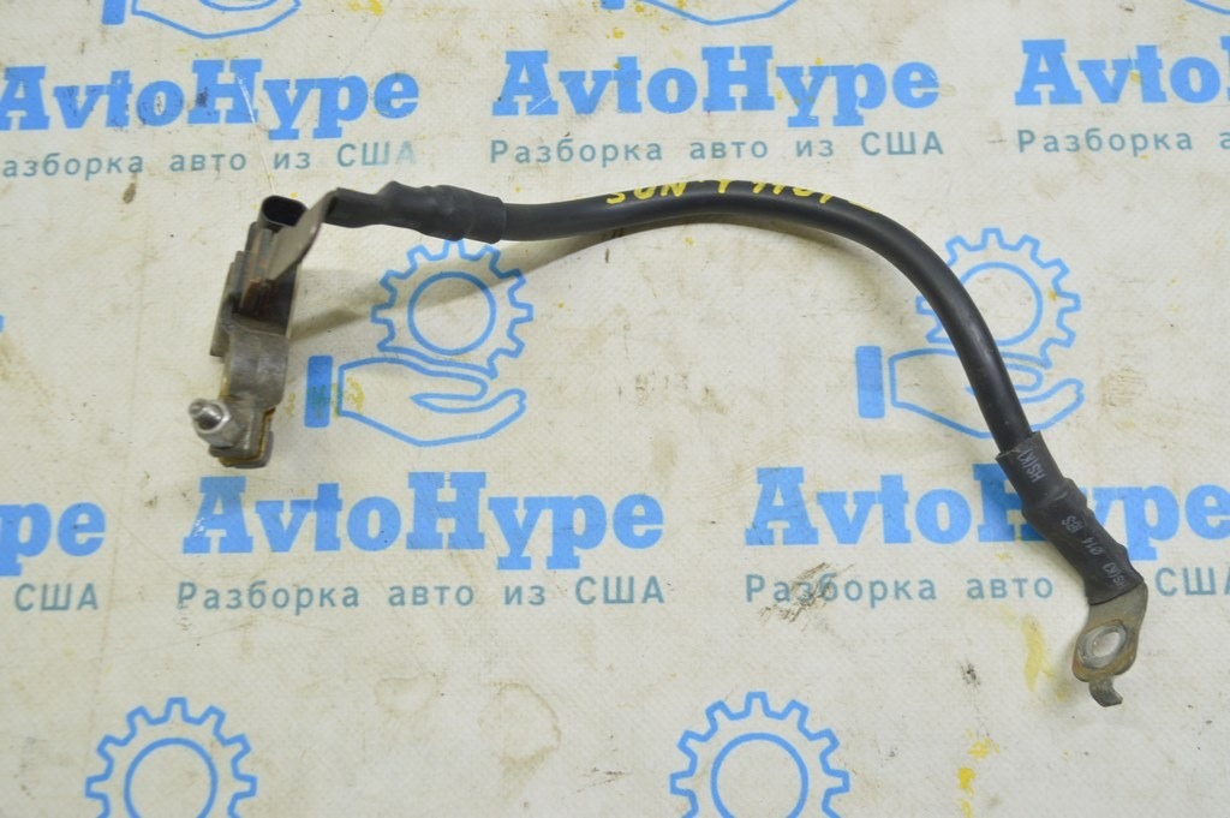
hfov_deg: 49.6
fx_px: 1331
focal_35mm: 39
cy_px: 409
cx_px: 615
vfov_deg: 34.2
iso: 400
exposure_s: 1/20
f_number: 5.6
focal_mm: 26
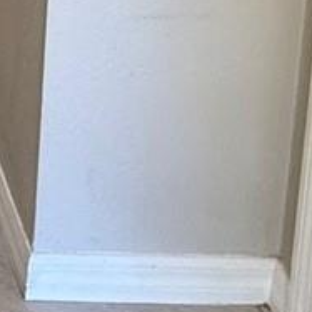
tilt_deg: -8.2
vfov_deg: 13.6
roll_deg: +0.1
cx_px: -284
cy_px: -344
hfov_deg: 14.2
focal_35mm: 106
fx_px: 1081
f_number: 2.2
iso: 320
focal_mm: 2.22
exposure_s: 1/120
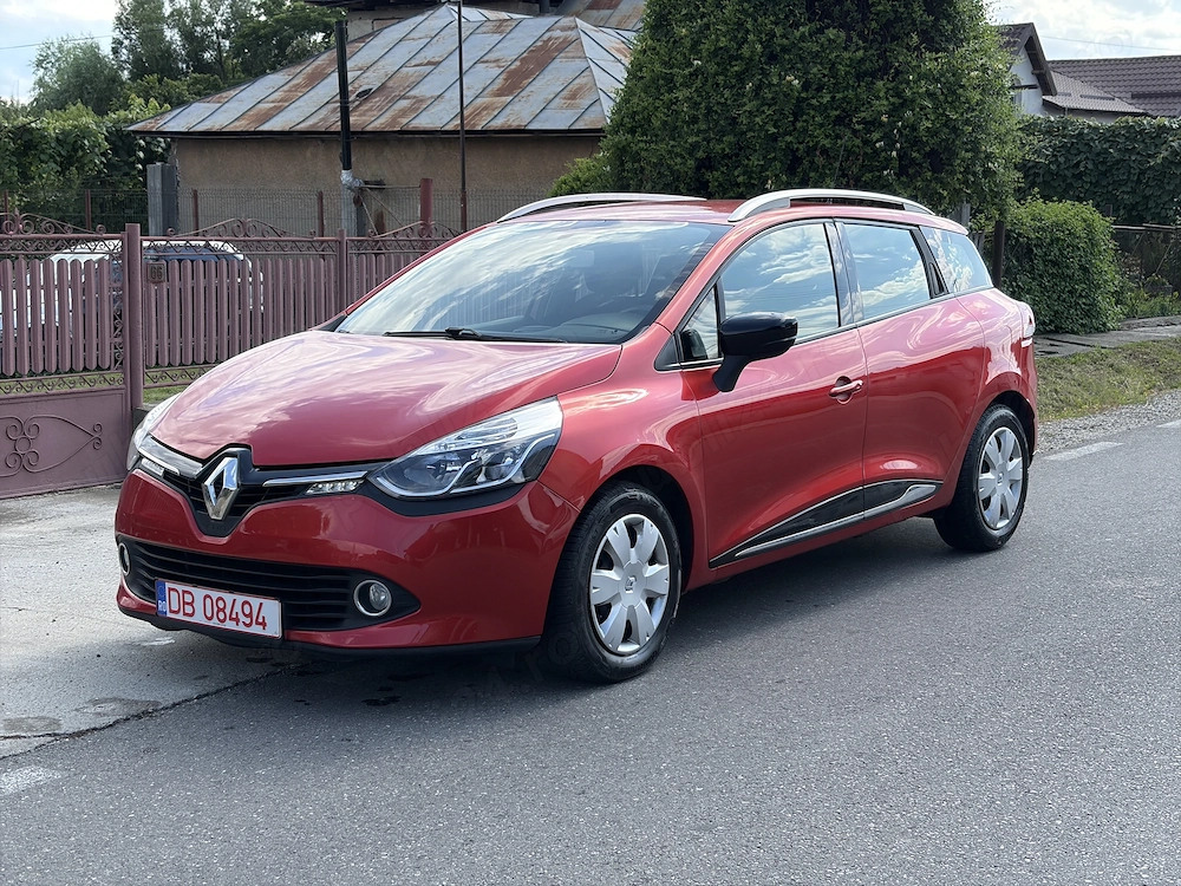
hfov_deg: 36.8
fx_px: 1774
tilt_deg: -7.7
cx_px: 590
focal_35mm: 52
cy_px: 443
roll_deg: -1.7
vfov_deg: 28.0
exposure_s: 1/1957
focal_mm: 5.96
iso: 40
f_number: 1.6
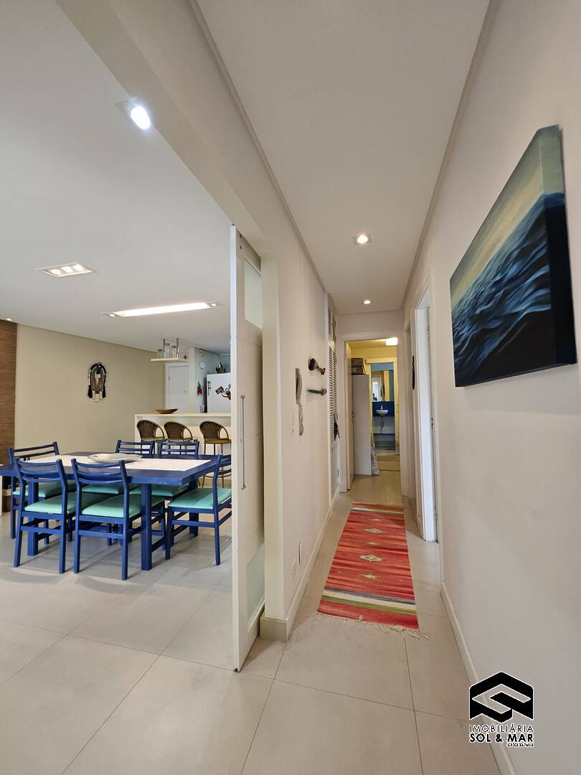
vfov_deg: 106.2
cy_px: 388
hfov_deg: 89.9
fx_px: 291
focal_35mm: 13
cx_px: 290
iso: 100
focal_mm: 1.7
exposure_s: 1/60
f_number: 2.2
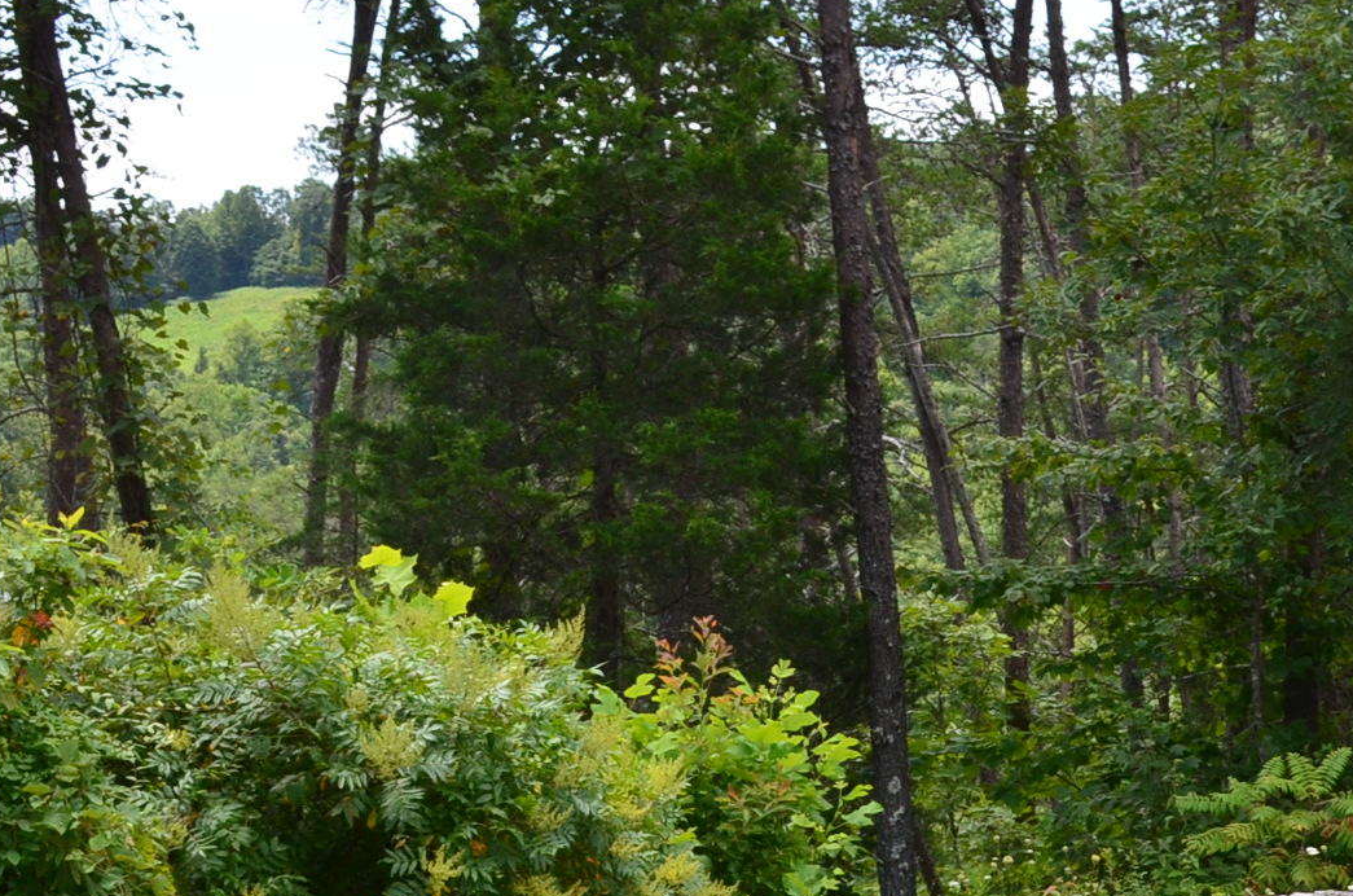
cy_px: 790
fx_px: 3713
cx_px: 1022
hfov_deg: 20.5
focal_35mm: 99
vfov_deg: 13.6
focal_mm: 28
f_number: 10
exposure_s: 1/200
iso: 400
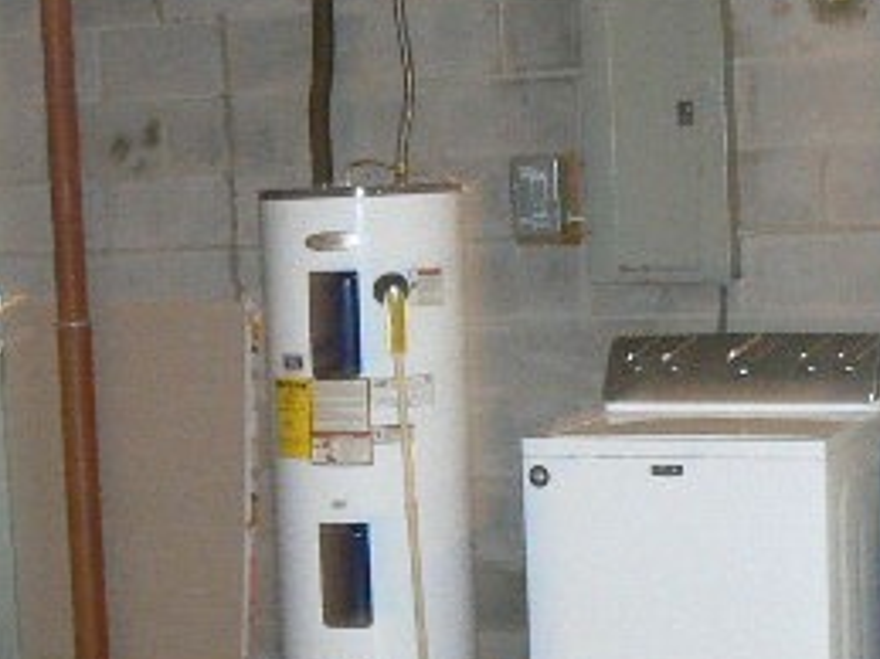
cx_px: 319
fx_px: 2261
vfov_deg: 16.6
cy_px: 330
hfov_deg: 22.0
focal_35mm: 89
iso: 200
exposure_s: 1/30
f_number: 2.8
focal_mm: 6
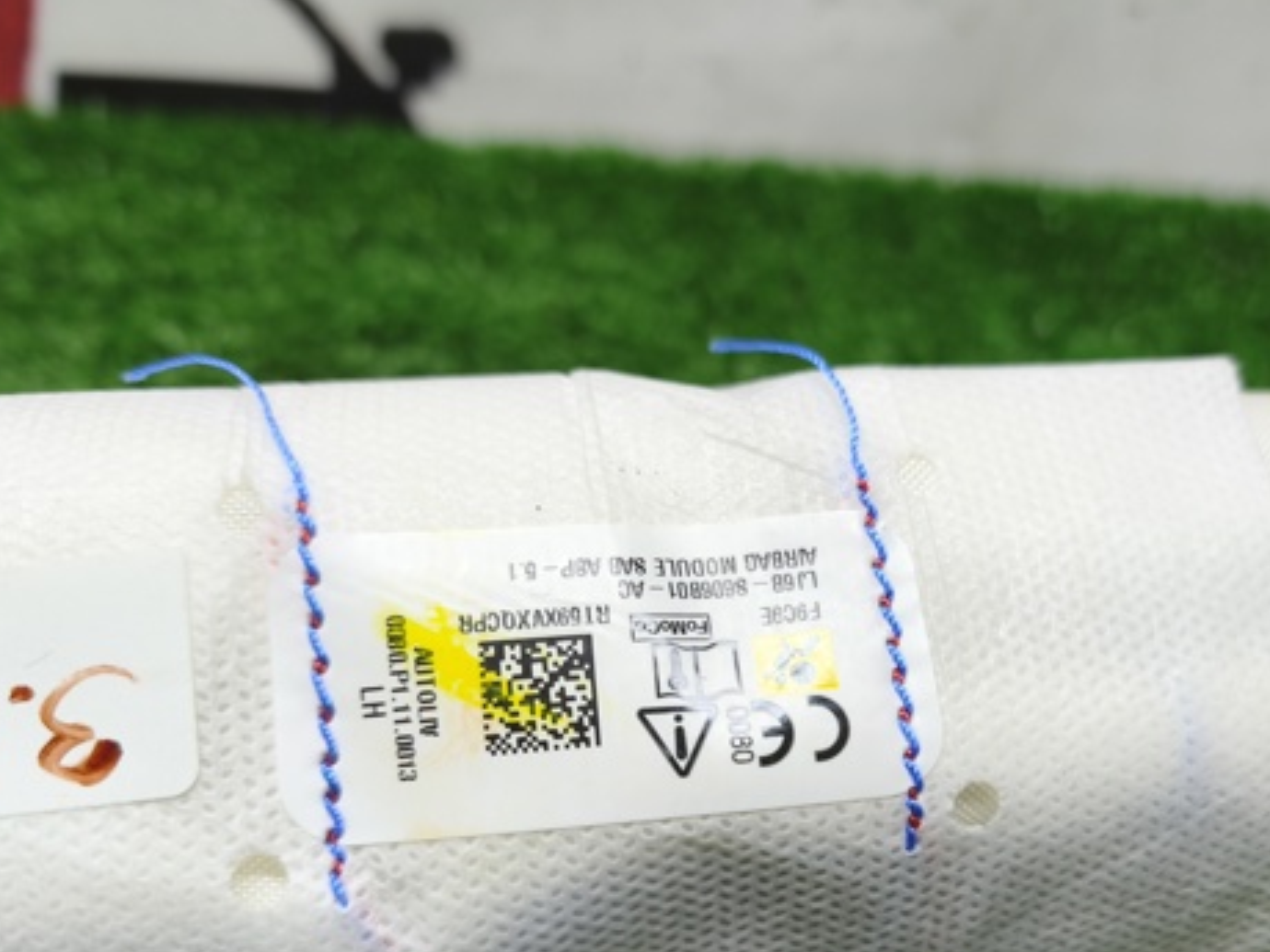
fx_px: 1174
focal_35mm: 32
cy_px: 635
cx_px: 751
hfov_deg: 56.5
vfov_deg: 43.5
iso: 125
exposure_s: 1/100
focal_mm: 5.35
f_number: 1.7
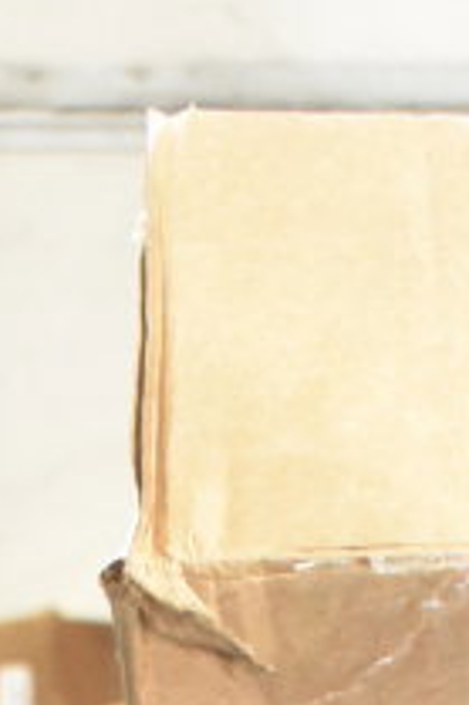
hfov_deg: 7.3
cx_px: 722
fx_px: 3601
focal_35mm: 184
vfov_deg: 10.1
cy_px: 1533
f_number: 5.6
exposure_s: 1/125
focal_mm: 28
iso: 6400
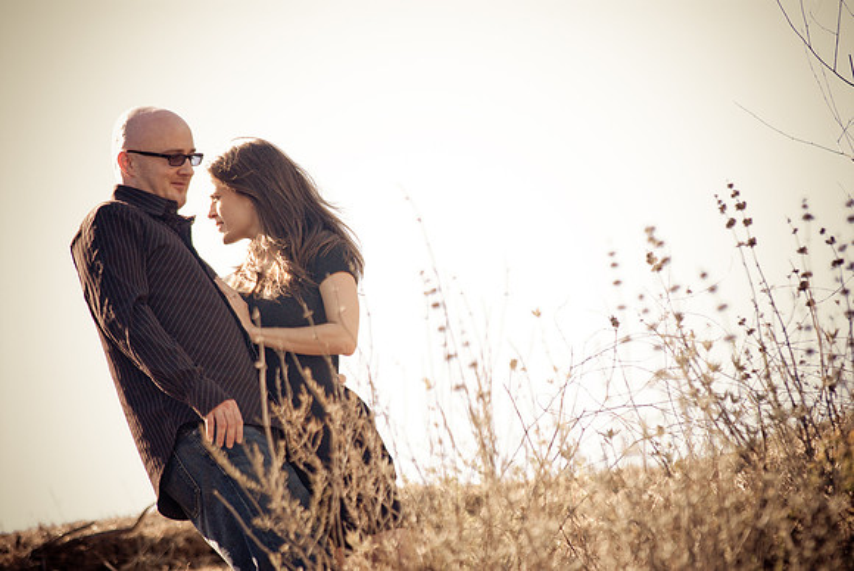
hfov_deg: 8.1
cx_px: 427
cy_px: 286
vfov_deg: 5.4
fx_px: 6055
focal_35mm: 255
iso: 250
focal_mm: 170
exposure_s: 1/1000
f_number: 2.8
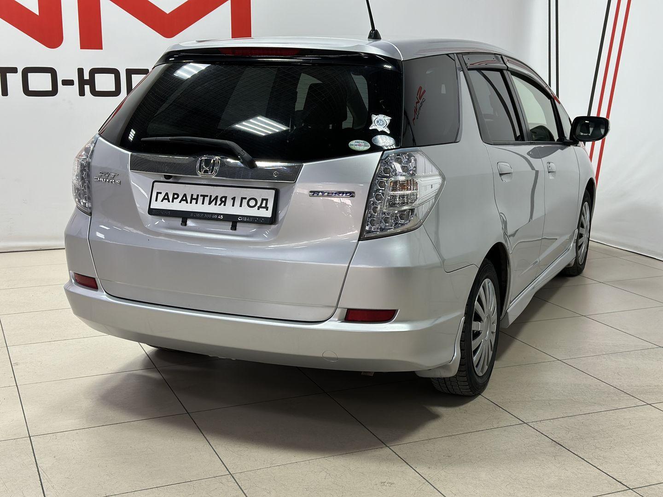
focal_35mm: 48
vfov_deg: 30.3
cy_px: 248
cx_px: 332
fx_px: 919
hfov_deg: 39.7
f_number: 1.78
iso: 100
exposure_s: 1/100
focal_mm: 6.86
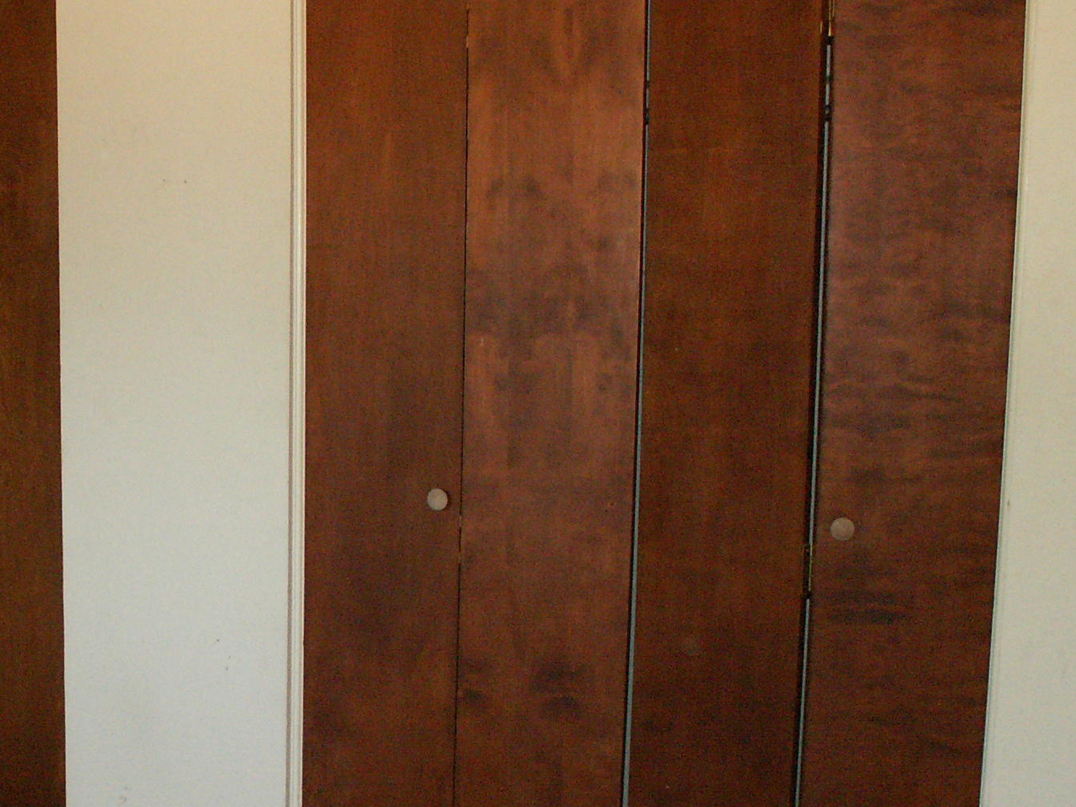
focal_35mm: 67
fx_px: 2083
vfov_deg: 21.6
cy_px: 649
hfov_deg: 28.0
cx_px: 127
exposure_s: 1/40
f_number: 2.8
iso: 160
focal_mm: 5.86
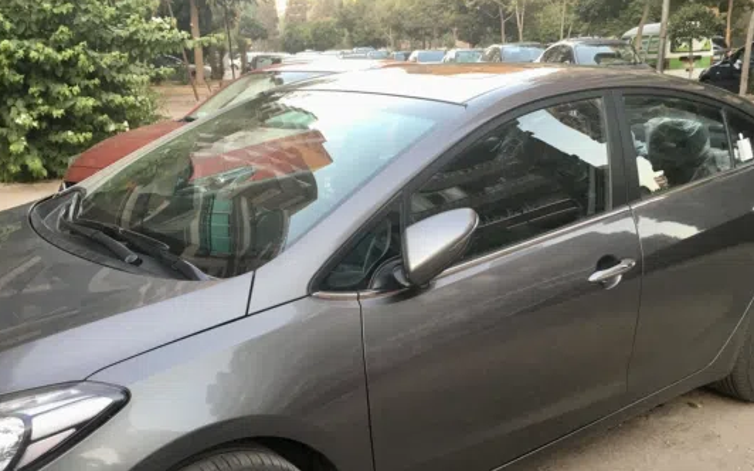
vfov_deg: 33.9
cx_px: 387
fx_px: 760
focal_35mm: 37
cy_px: 335
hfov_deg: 52.8
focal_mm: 4.15
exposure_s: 1/33
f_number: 2.2
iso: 50
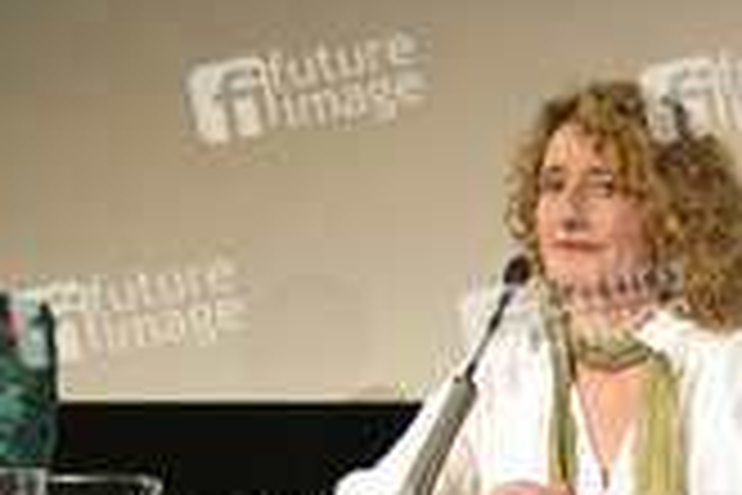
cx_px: 187
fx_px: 1917
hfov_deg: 21.7
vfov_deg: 14.4
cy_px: -22
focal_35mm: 93
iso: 5000
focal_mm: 34
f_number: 4
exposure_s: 1/250
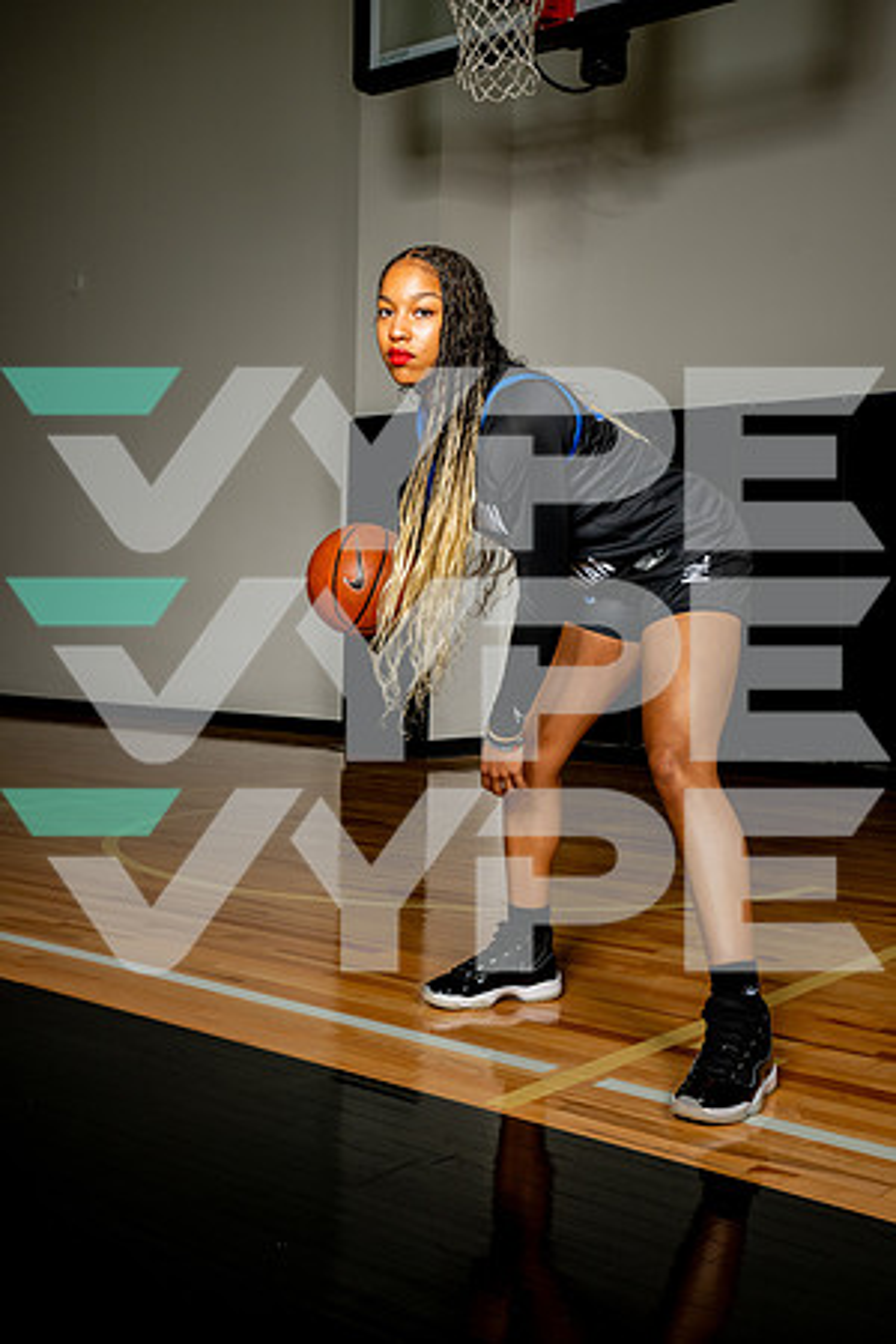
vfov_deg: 46.4
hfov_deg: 31.9
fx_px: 1568
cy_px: 672
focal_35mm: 42
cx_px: 448
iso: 250
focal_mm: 42
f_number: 8
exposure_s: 1/500
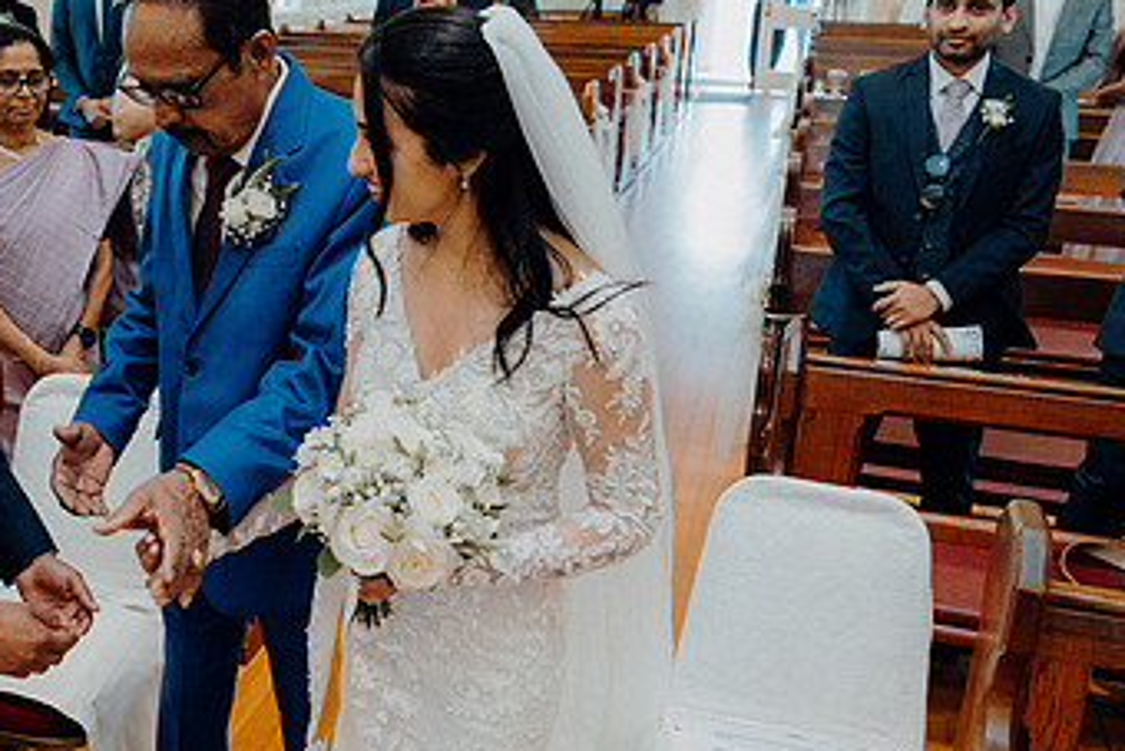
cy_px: 349
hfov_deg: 45.8
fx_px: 1282
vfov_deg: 32.6
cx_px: 291
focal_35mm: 41
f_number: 3.5
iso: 2500
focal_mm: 24
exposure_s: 1/250
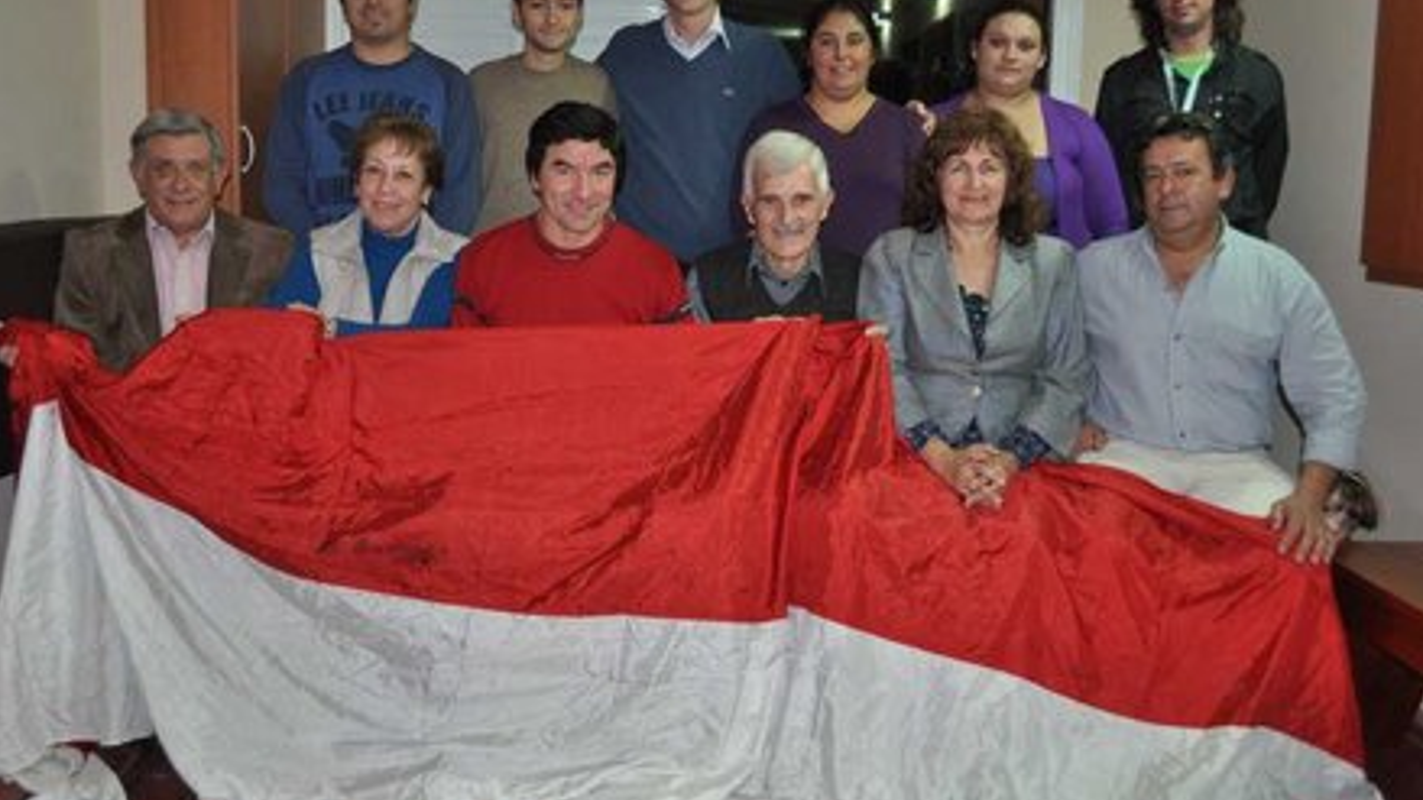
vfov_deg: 32.0
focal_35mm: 37
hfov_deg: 54.0
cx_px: 703
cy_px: 372
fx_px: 1396
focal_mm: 22
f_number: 3.8
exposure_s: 1/30
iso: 800
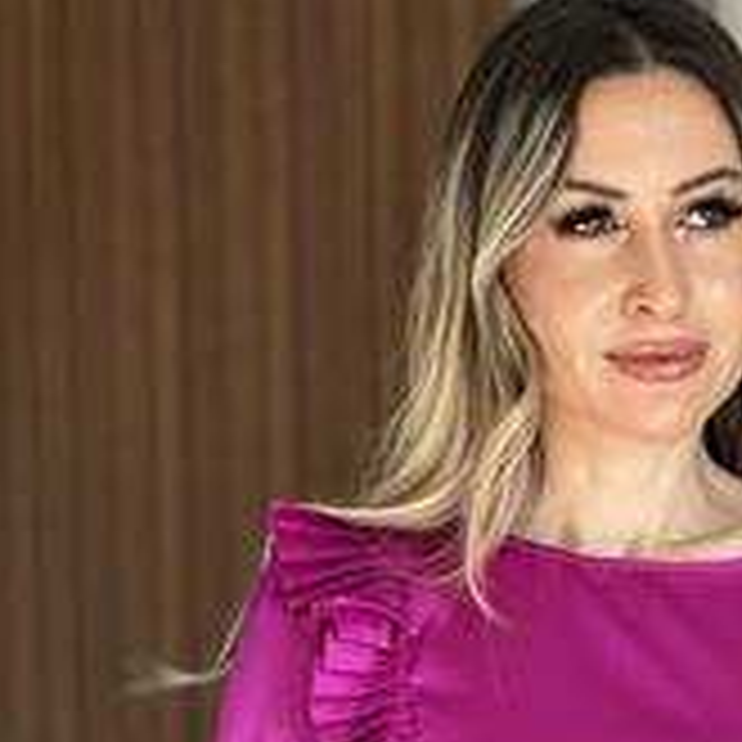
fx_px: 5214
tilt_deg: -4.5
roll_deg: +0.8
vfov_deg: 8.0
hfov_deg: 8.1
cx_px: 544
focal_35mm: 215
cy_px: 1016
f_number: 2.8
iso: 125
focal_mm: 9
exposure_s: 1/121
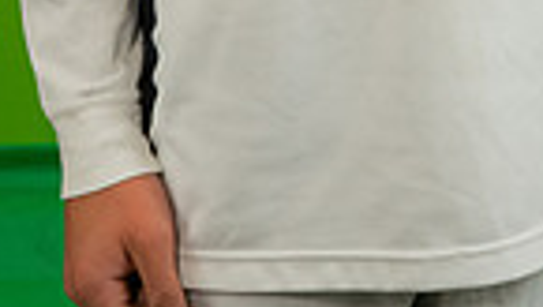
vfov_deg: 5.7
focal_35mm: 199
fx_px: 2869
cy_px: -591
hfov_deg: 10.8
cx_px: 413
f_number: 20
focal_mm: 35
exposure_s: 1/60
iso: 800
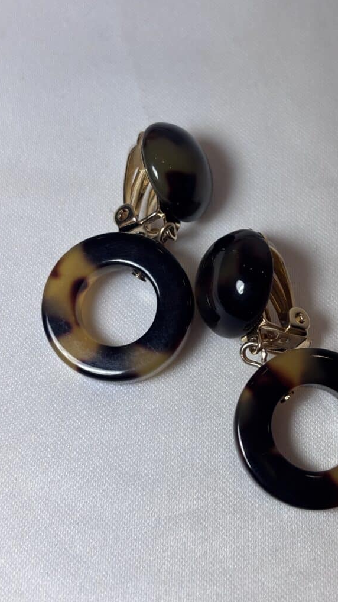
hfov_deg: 21.0
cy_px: 301
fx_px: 909
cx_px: 220
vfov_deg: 36.6
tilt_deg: -66.7
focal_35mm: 57
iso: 32
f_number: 1.6
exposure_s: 1/242
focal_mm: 5.96
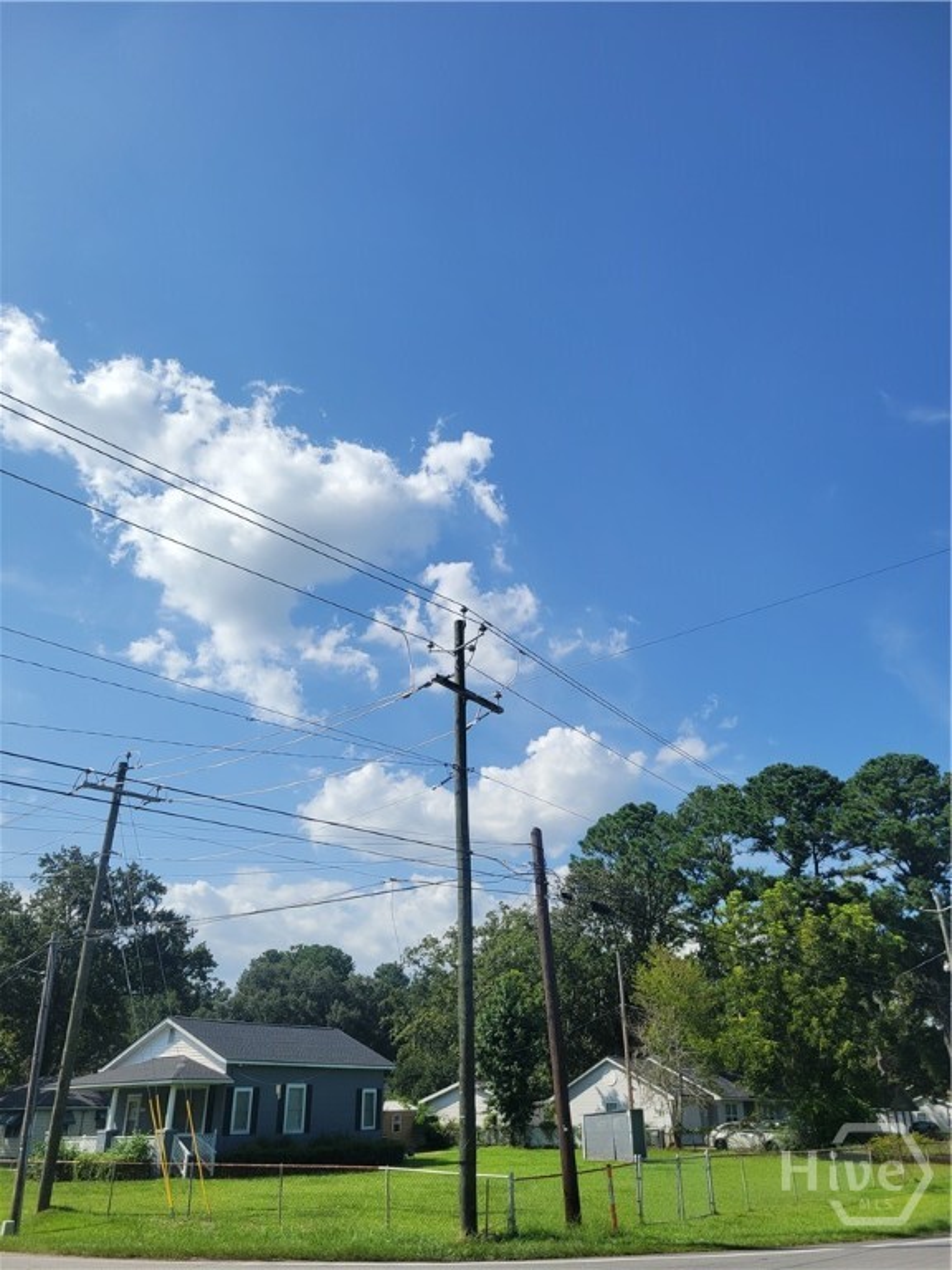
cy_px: 635
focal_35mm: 26
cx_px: 476
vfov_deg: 67.3
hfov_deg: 53.1
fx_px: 953
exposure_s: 1/3409
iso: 40
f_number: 1.8
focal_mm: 5.4
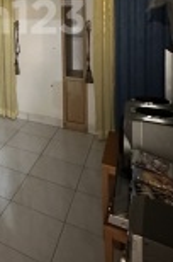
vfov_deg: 45.0
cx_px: -50
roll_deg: +1.2
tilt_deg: -0.5
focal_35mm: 38
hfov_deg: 28.7
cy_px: 16
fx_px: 275
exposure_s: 1/25
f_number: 2.2
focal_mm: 2.22
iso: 1250
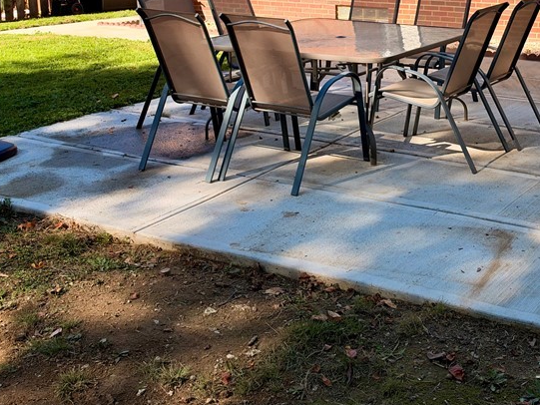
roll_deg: +0.6
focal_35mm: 53
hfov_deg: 35.6
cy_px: 74
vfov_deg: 26.9
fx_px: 827
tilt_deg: -9.8
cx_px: 384
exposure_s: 1/1883
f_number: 1.8
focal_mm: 6.93
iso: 64
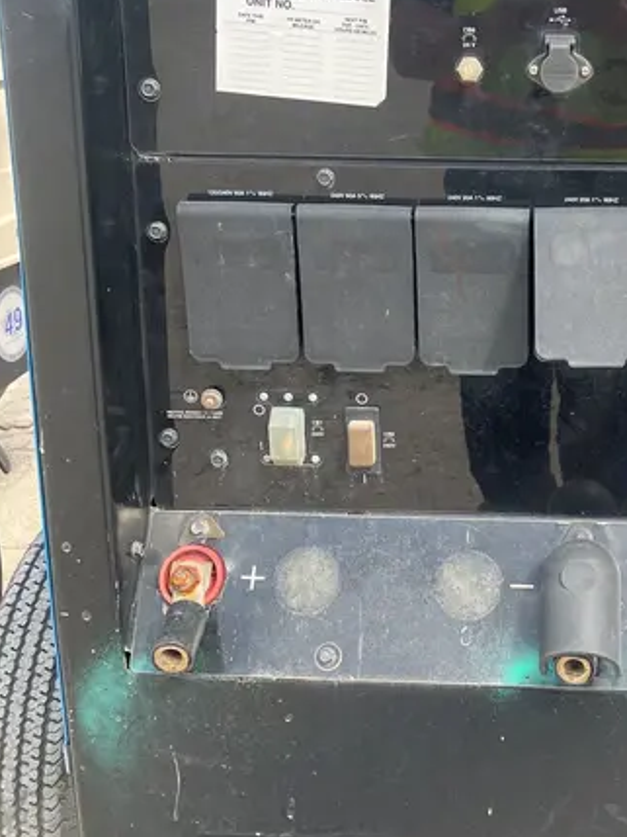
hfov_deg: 29.4
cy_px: 288
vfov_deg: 39.3
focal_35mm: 48
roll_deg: -0.8
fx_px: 1159
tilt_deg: -16.7
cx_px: 520
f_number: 1.8
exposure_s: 1/486
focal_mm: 3.99
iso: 32
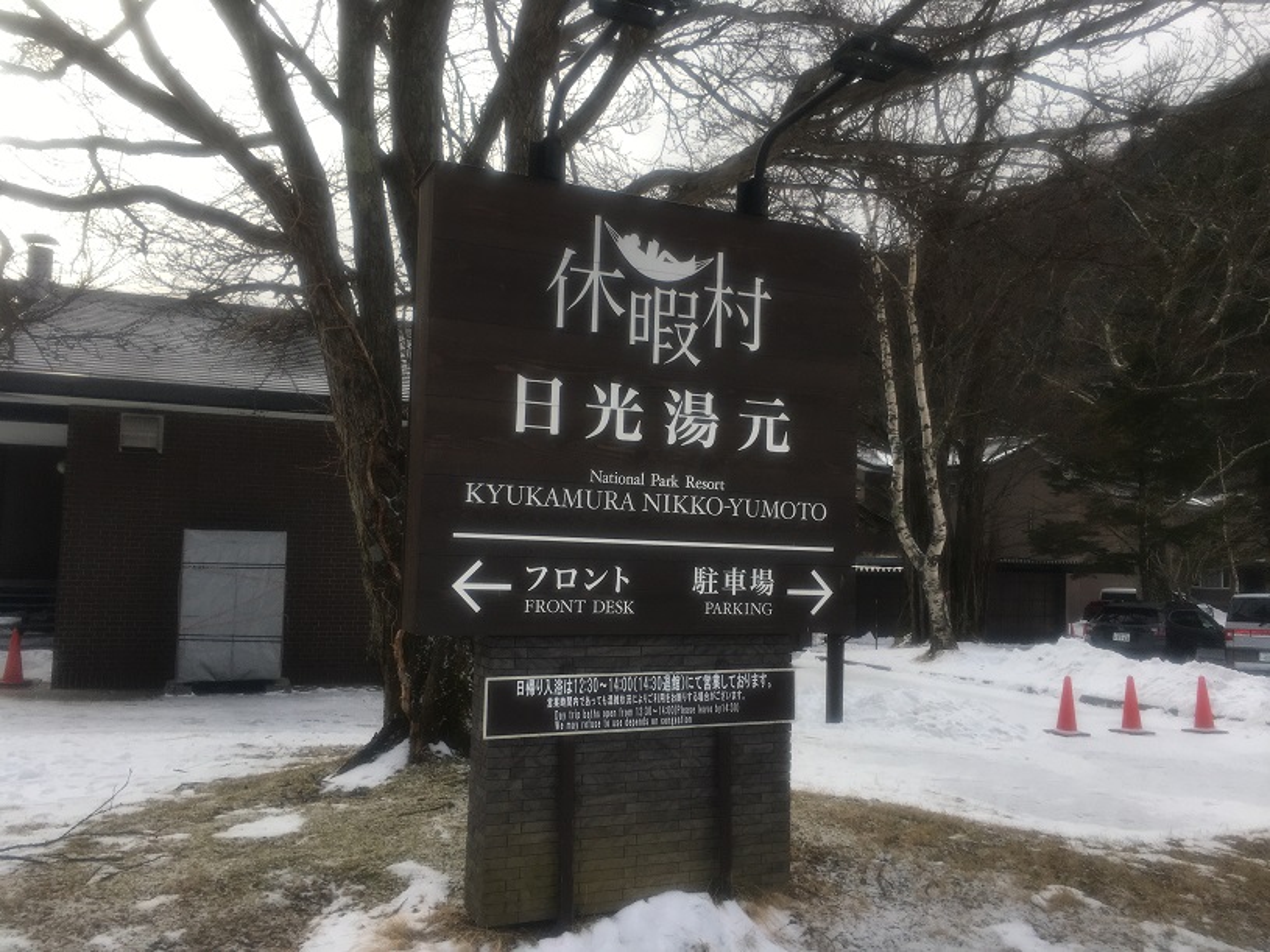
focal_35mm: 29
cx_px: 635
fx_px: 1064
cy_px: 476
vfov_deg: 48.2
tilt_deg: +3.7
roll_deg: -1.4
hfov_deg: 61.7
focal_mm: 4.15
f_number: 2.2
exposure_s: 1/503
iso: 25
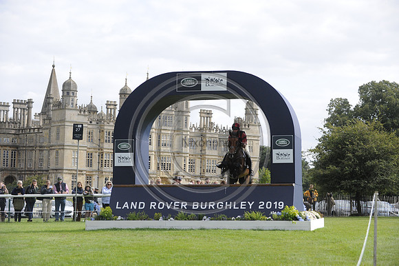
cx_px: 200
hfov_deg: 20.8
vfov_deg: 13.9
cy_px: 133
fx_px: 1086
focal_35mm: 98
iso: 1600
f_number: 5
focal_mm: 98
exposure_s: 1/3200
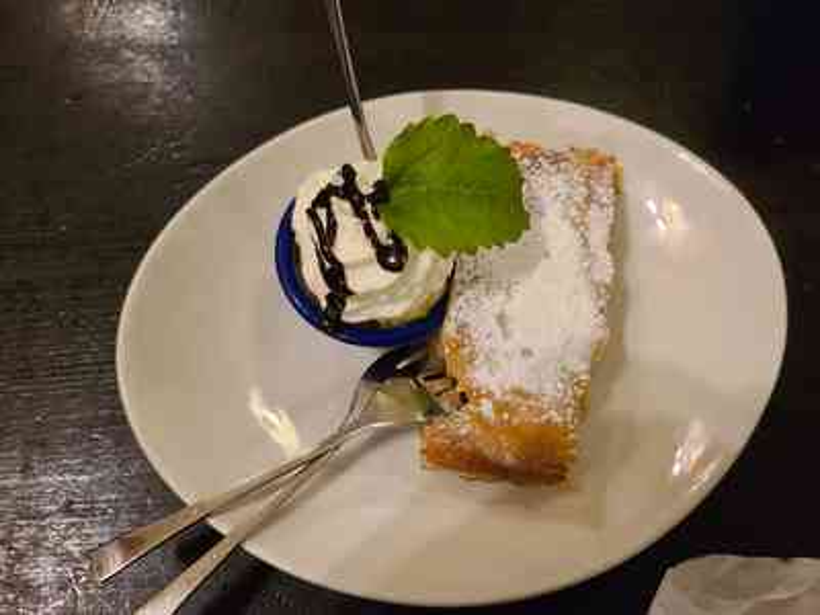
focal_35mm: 26
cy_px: 308
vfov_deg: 53.1
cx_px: 410
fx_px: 616
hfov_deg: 67.3
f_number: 1.8
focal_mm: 5.4
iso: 640
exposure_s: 1/33
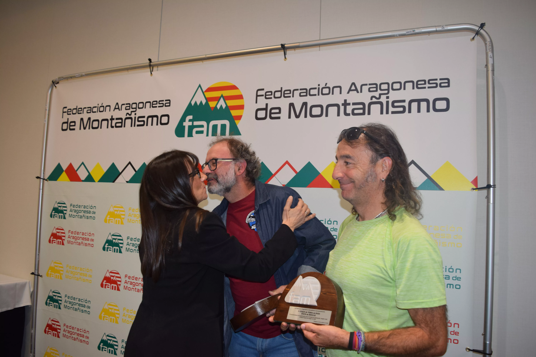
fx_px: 402
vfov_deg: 47.9
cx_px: 268
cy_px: 178
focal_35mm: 27
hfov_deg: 67.4
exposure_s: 1/100
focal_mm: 18
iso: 800
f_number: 5
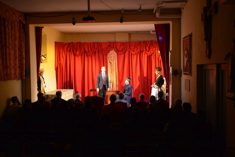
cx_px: 118
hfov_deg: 54.4
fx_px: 229
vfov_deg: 37.9
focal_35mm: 35
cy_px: 78
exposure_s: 1/20
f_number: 2.8
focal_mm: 35
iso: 1600
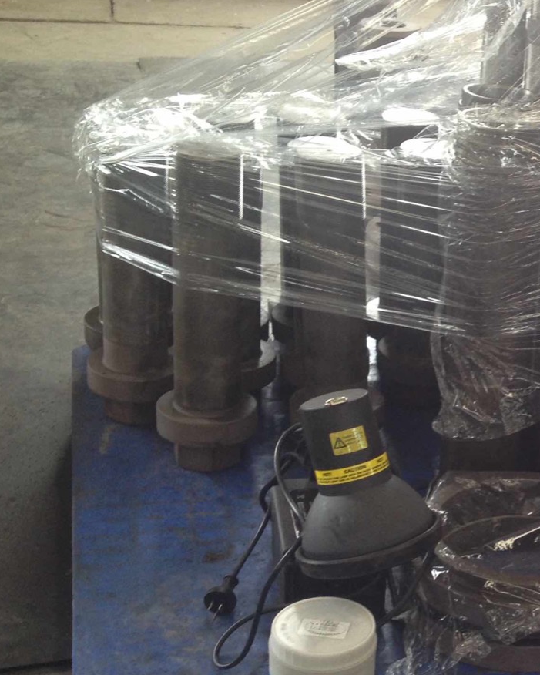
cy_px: 402
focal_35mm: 78
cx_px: 681
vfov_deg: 24.4
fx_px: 1558
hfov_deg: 18.4
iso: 64
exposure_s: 1/20
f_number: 2.4
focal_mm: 4.28
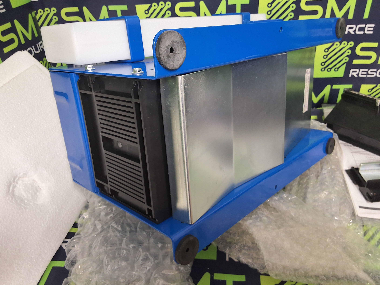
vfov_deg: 49.7
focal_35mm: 28
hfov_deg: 63.4
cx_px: 190
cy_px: 142
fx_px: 307
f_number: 1.9
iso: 200
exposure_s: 1/30
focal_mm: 2.91
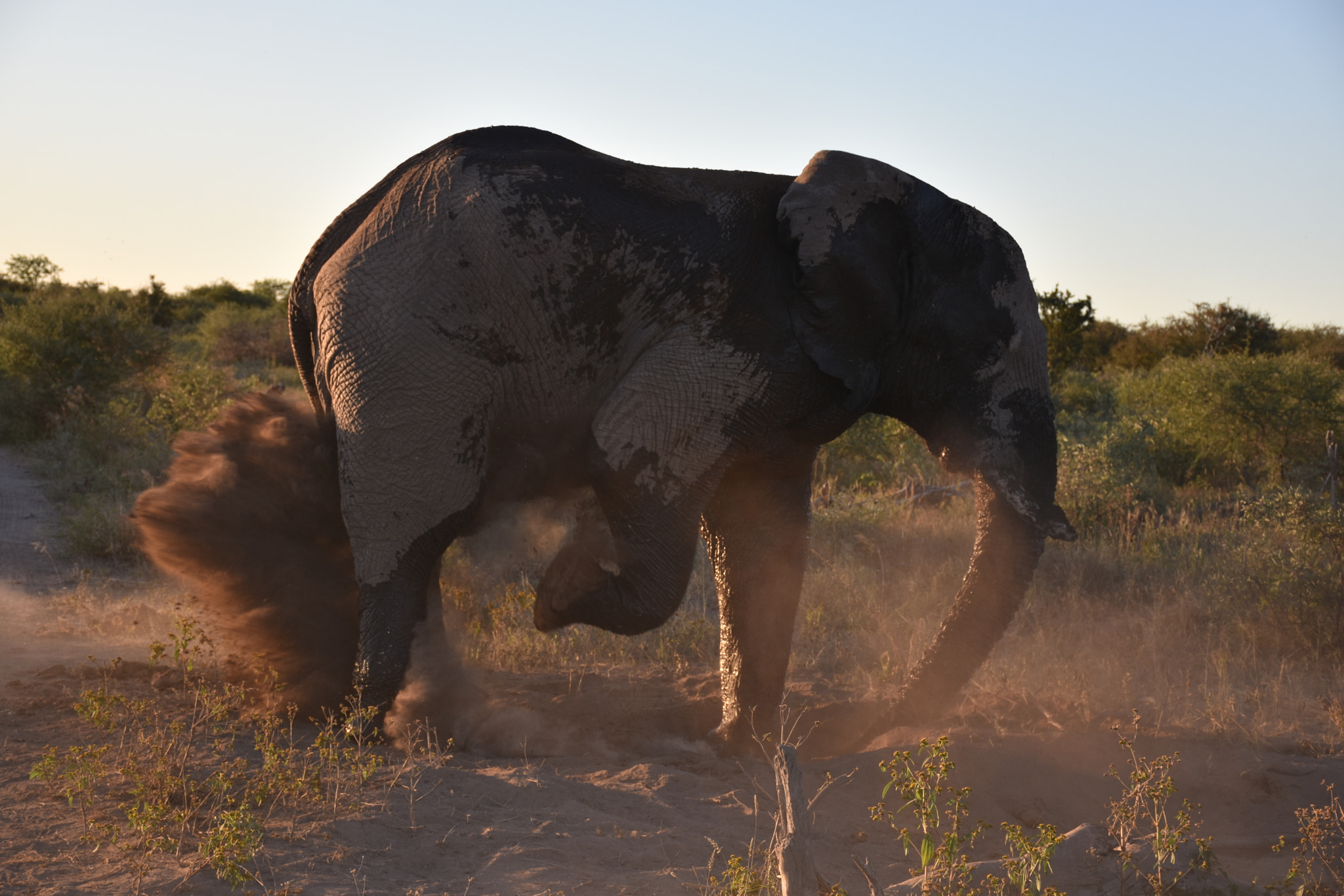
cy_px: 448
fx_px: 2800
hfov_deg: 27.0
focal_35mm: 75
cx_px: 672
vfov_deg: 18.2
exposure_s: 1/250
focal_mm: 50
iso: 110
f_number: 4.8
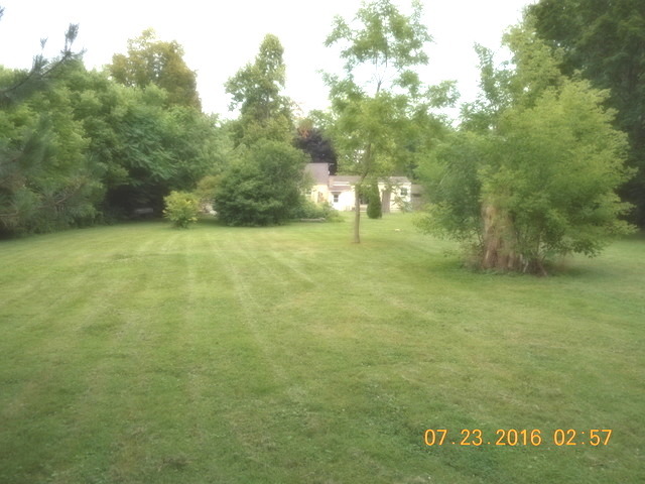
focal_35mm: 29
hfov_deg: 61.7
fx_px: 540
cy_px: 242
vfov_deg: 48.2
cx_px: 322
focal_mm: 5.2
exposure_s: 1/200
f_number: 4
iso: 80
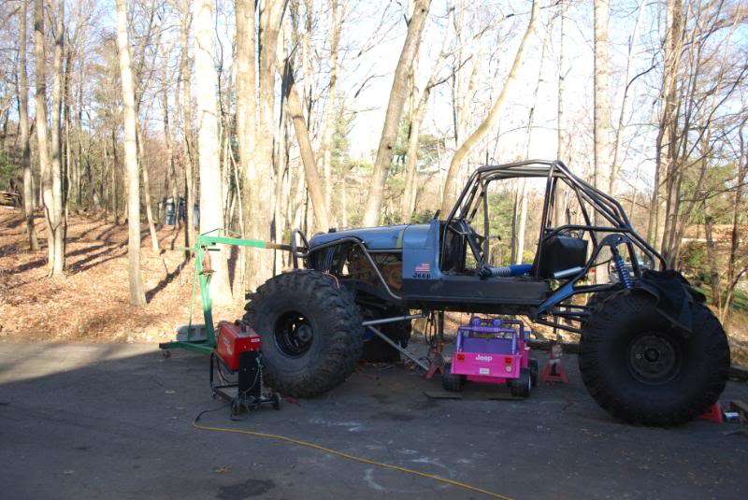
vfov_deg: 40.0
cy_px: 250
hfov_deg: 57.2
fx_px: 686
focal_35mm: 33
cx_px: 374
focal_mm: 22
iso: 110
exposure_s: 1/125
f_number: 4
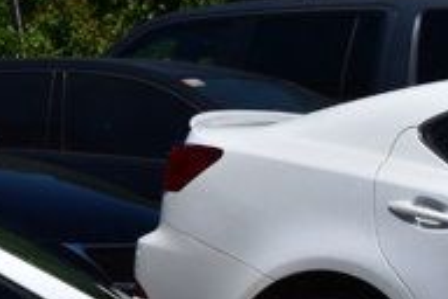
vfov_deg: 5.5
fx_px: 3082
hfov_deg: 7.9
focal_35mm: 248
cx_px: -464
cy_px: 427
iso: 200
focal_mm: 31
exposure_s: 1/800
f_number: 13
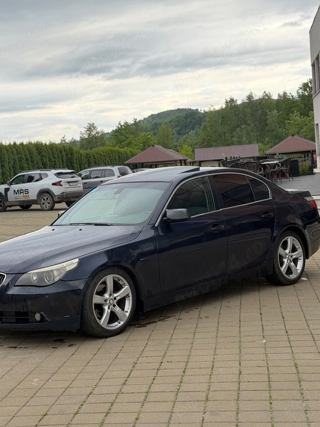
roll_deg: +3.9
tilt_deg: -2.1
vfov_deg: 30.7
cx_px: 138
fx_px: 777
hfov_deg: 23.3
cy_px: 182
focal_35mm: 63
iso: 64
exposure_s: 1/226
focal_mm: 6.76
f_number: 1.78
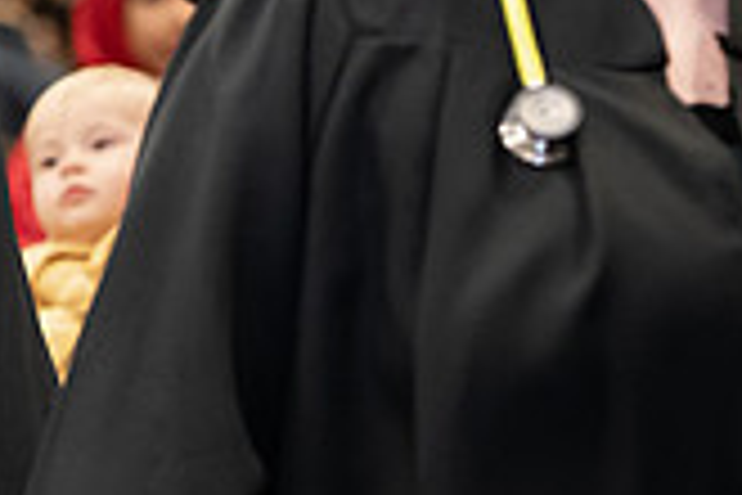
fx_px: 6677
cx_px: -238
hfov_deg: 6.3
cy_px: 20
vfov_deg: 4.2
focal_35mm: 324
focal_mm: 92
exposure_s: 1/200
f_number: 3.2
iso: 2000
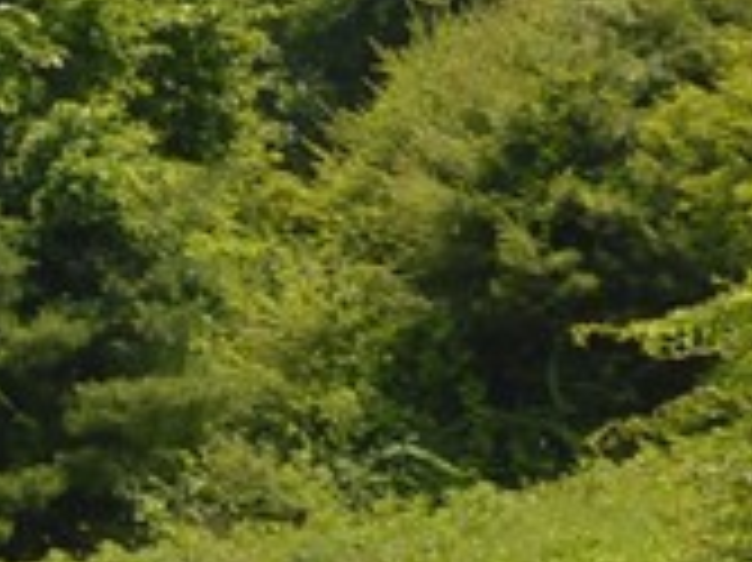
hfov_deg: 5.8
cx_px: -1119
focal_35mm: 328
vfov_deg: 4.5
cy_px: -40
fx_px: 7123
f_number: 8
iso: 100
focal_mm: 35
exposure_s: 1/200
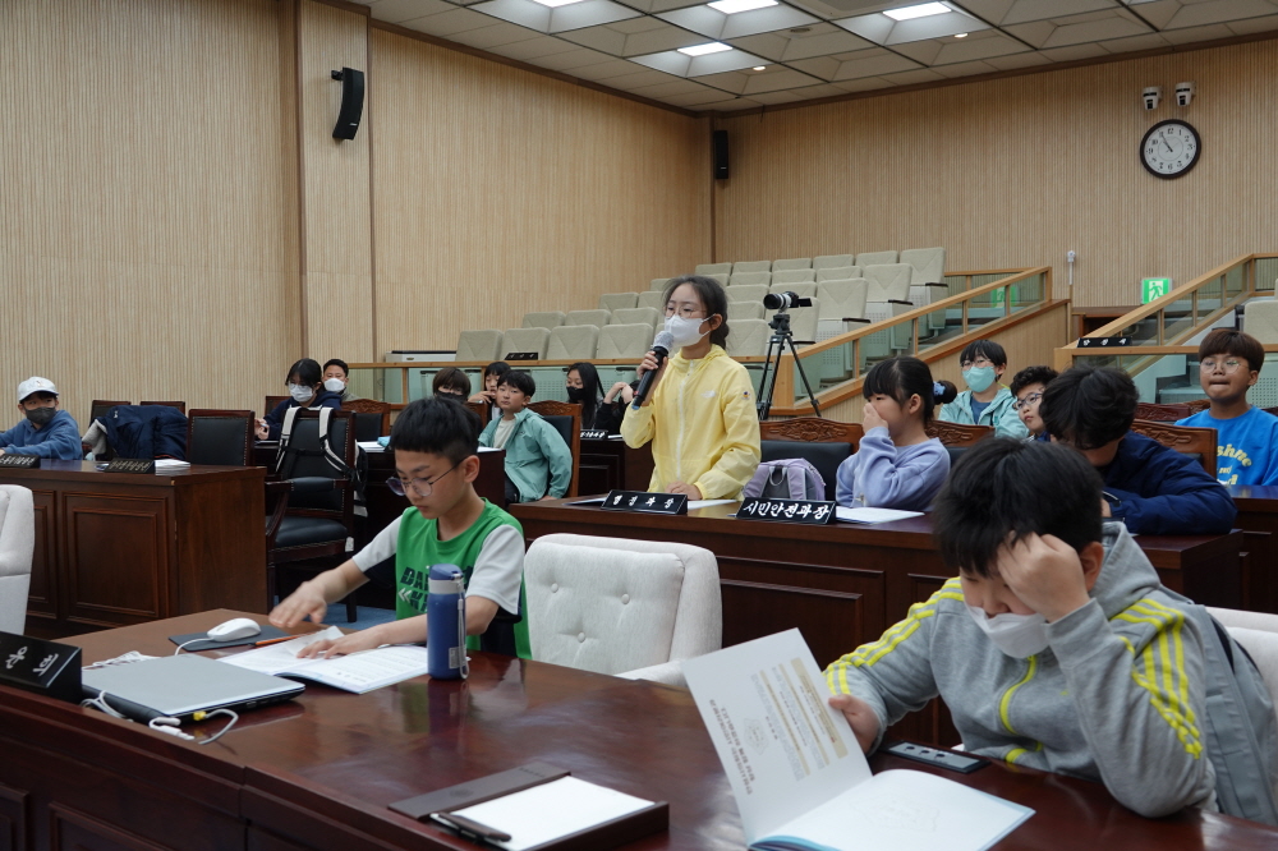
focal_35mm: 35
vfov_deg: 37.8
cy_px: 426
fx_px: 1242
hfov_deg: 54.5
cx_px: 639
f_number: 3.2
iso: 160
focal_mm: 12.96
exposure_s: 1/40
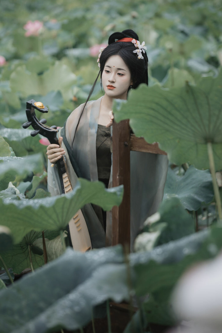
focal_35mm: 140
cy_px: 166
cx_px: 111
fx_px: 1295
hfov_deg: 9.8
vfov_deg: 14.7
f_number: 2.8
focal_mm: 140
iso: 100
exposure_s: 1/800
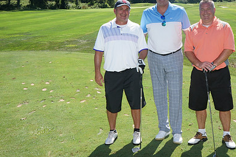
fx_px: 354
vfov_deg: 25.0
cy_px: 56
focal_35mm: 54
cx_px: 174
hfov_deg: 36.1
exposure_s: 1/250
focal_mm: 36
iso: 800
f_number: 18
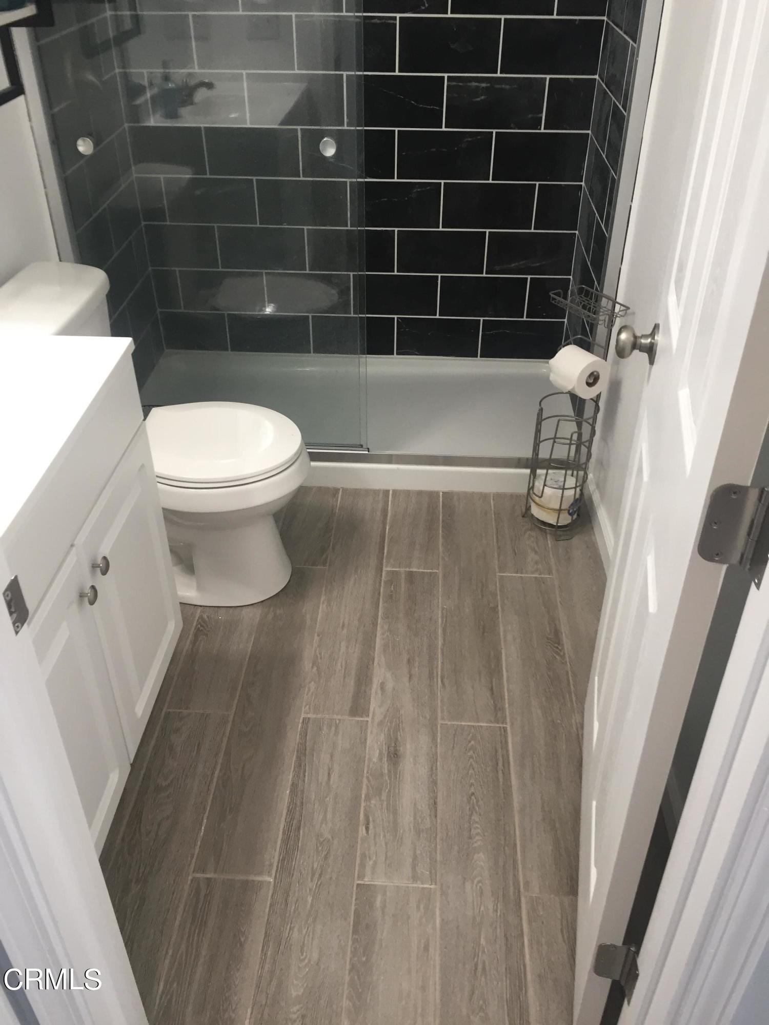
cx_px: 384
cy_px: 512
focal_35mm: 29
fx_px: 859
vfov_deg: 61.7
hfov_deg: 48.2
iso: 64
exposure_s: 1/30
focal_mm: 4.15
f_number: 2.2
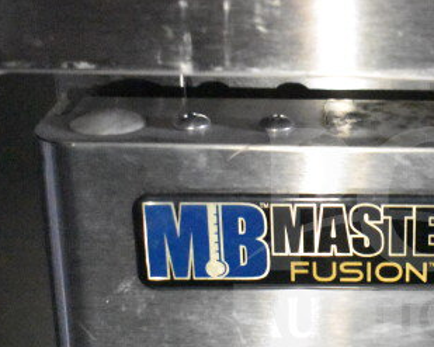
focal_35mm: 89
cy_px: 240
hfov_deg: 21.0
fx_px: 1143
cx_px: 390
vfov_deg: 17.2
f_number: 4.5
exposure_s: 1/50
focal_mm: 32
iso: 22800
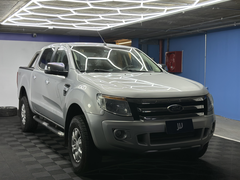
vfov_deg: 29.7
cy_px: 90
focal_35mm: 49
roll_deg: -0.1
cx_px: 120
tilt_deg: -4.2
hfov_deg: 38.9
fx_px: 340
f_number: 1.78
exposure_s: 1/127
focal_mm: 6.86
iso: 64
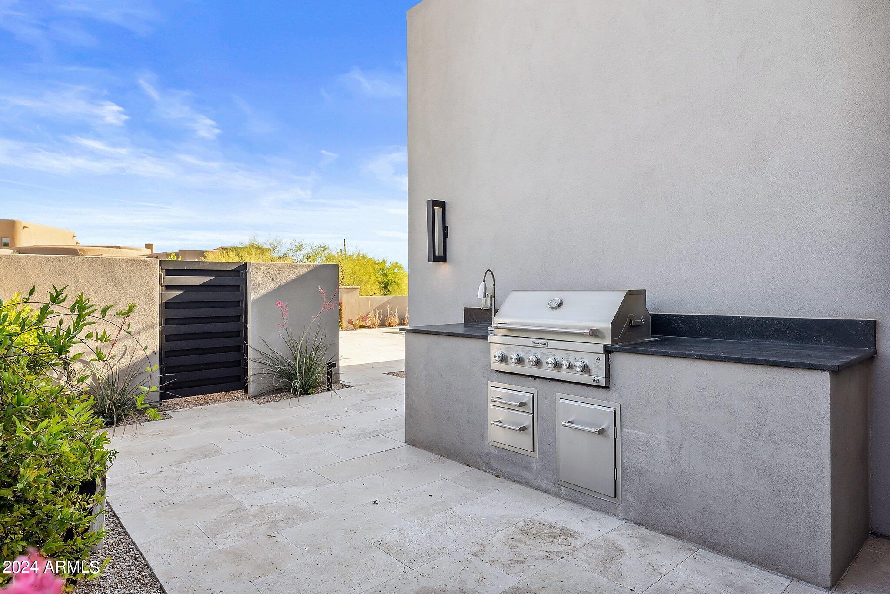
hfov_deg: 81.2
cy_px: 297
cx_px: 445
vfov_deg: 59.5
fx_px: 519
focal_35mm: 21
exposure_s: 1/640
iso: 800
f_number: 8
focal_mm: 21
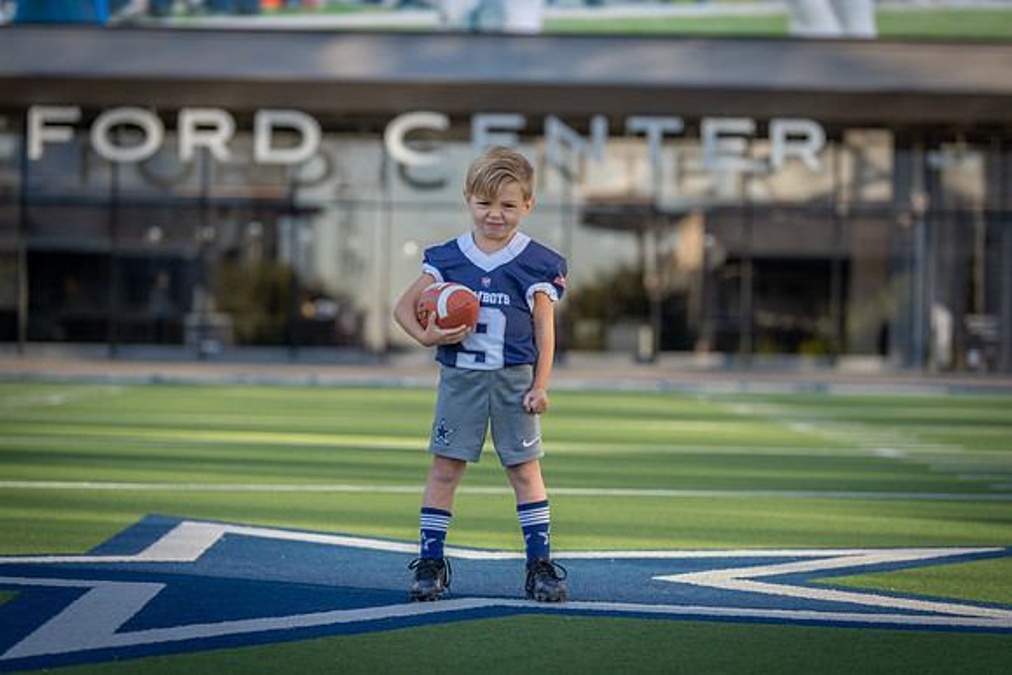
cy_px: 338
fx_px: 3078
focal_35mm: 109
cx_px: 506
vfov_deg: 12.5
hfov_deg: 18.7
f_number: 2.8
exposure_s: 1/500
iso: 100
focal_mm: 108
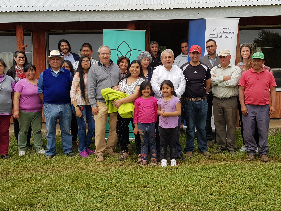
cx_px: 143
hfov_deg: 58.4
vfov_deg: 45.3
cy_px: 87
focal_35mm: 31
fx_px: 252
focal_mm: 4.3
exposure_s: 1/2256
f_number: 1.7
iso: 40
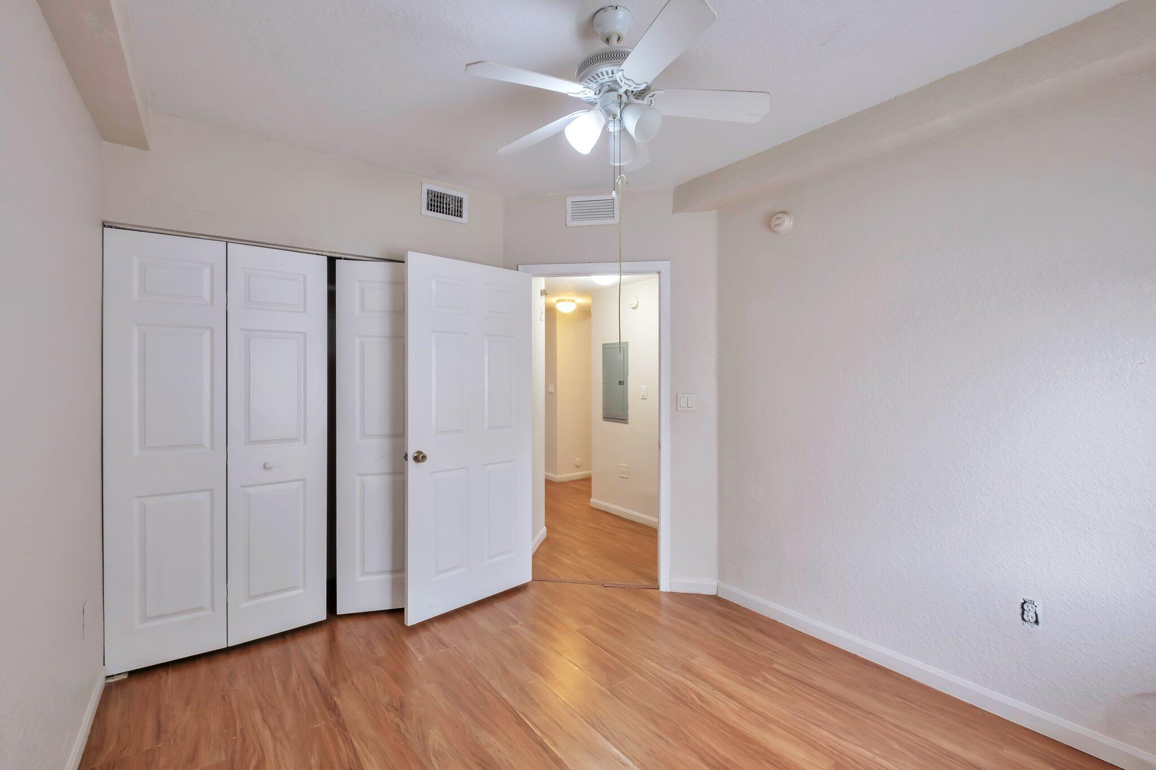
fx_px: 482
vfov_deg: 77.3
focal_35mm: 15
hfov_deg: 100.4
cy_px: 385
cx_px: 578
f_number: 8
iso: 800
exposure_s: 1/13
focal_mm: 10
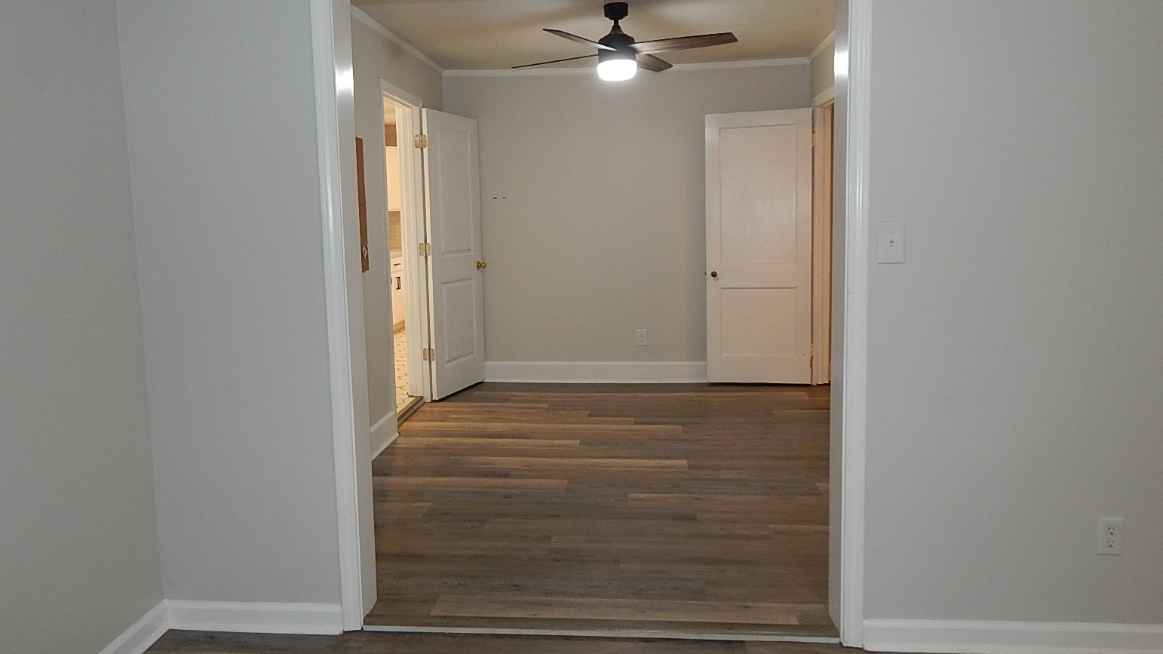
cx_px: 560
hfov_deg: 71.9
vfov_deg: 44.3
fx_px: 802
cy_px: 302
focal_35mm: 26
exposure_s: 1/30
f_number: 3
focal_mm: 4
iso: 200
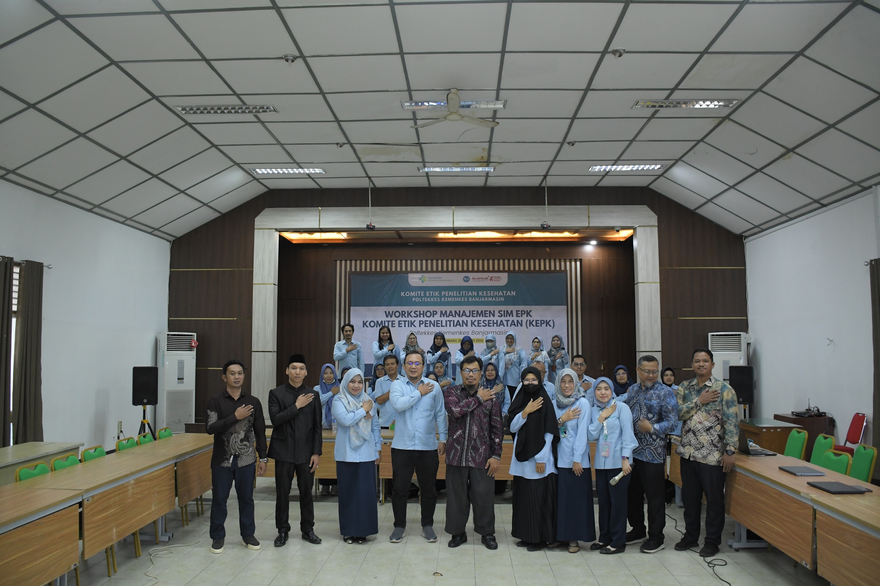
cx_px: 440
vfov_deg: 47.9
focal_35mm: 27
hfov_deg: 67.4
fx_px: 660
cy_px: 293
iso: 1600
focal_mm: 18
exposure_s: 1/60
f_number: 3.5
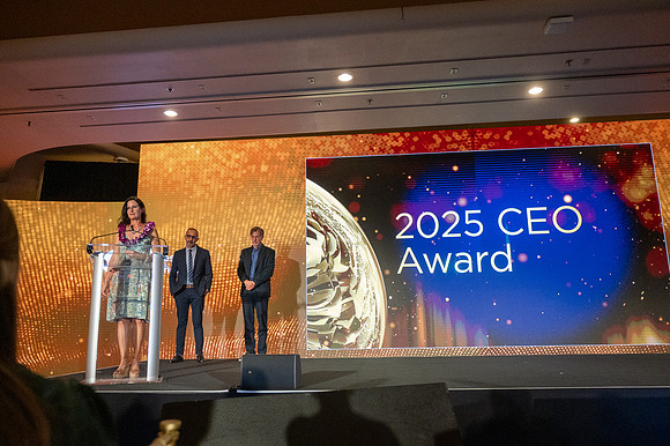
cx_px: 335
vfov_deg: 45.6
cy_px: 223
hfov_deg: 64.6
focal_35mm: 28
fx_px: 530
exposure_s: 1/400
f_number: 4
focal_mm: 28.5
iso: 6400
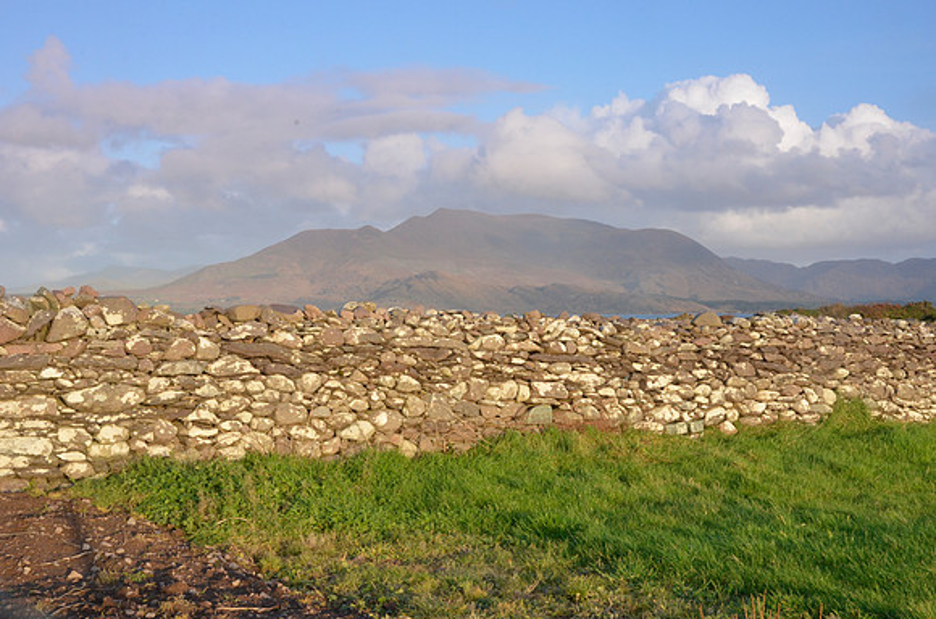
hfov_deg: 39.0
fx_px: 1323
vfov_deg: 26.4
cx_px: 468
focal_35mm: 51
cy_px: 310
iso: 800
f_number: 20
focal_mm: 34
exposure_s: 1/60
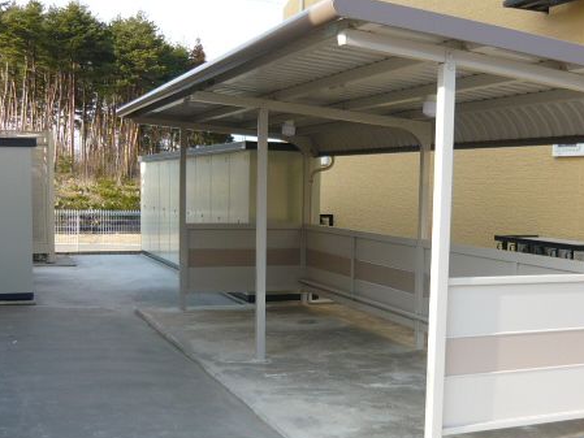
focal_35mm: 47
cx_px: 350
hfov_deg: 40.2
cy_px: 290
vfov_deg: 30.7
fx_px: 793
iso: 100
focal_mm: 5.5
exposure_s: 1/400
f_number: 2.8
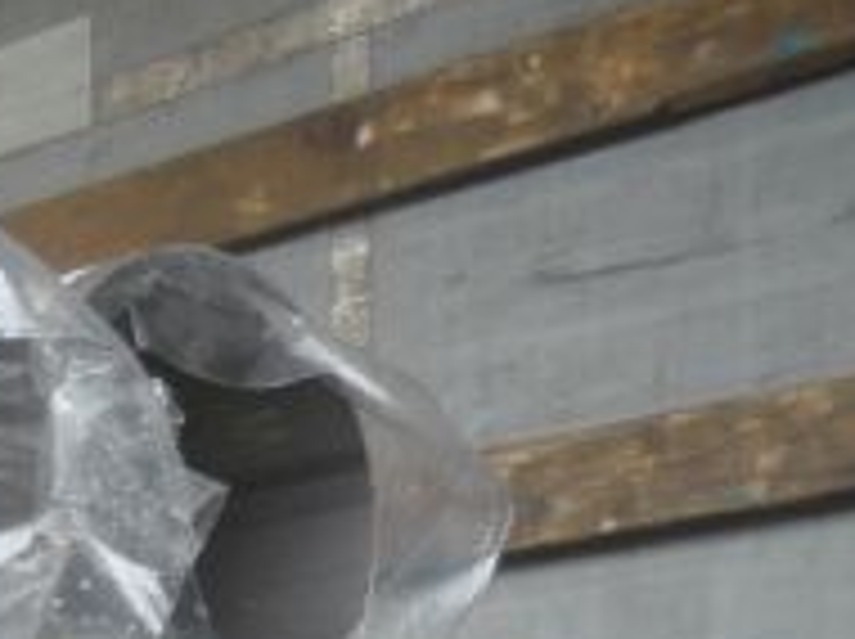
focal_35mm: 139
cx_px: -932
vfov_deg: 9.8
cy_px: 1332
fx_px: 3429
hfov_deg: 12.3
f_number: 2.8
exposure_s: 1/100
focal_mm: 5.5
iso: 100
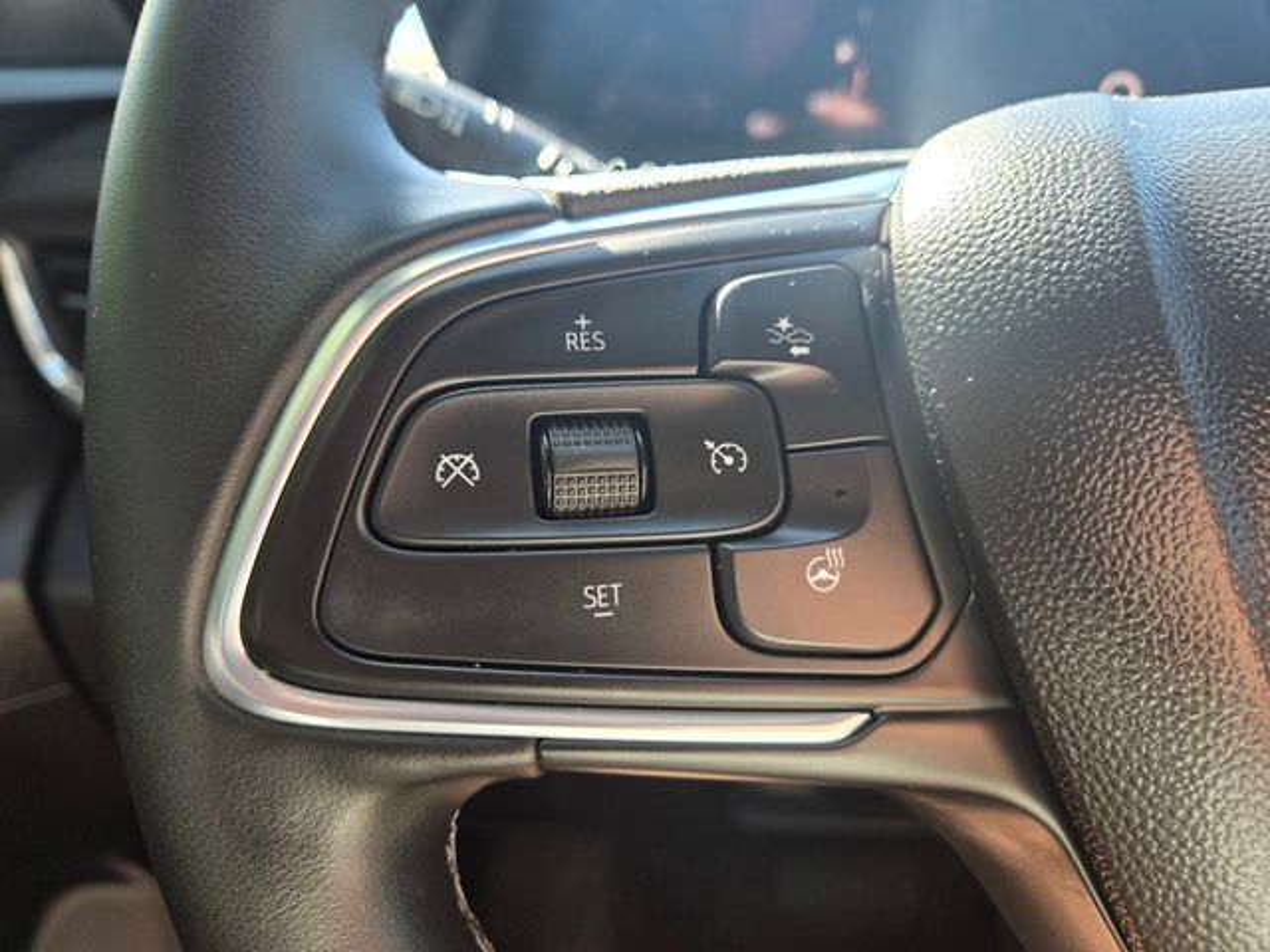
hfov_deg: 73.9
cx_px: 635
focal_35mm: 23
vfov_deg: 58.9
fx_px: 844
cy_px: 476
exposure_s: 1/180
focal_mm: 5.4
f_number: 1.8
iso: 80
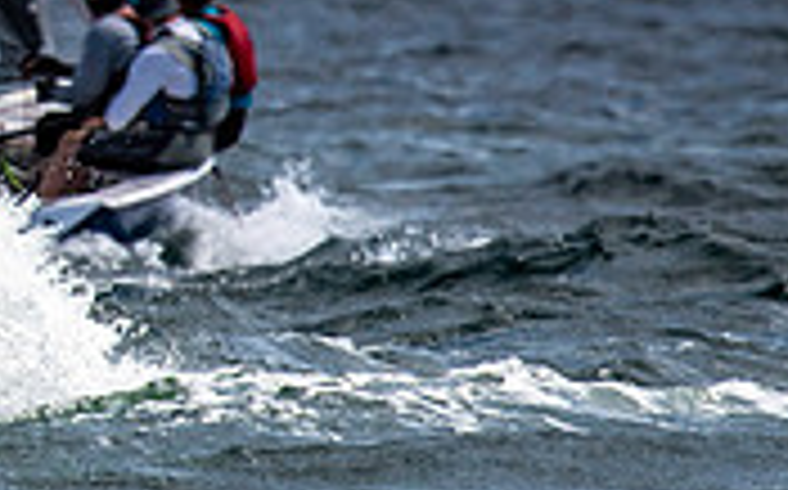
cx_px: -613
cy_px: -209
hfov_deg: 1.2
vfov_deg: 0.7
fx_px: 38082
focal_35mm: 1775
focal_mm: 300
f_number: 5
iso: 500
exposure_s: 1/5000
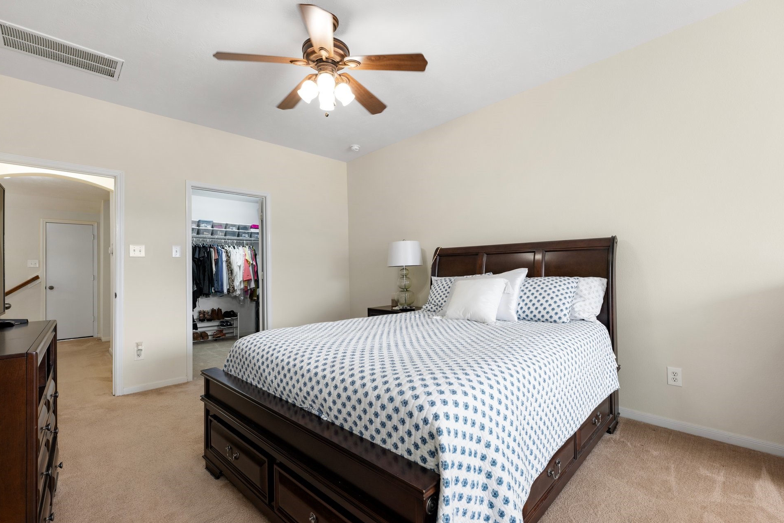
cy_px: 273
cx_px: 392
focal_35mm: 15
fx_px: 327
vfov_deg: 77.3
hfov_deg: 100.4
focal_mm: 14
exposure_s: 1/6
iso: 320
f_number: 7.1
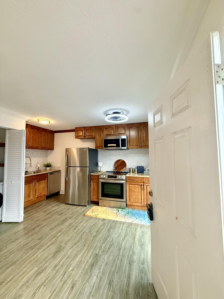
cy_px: 150
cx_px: 112
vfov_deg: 102.1
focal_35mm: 14
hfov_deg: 85.7
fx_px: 121
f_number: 2.2
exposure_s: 1/120
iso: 250
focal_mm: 2.22
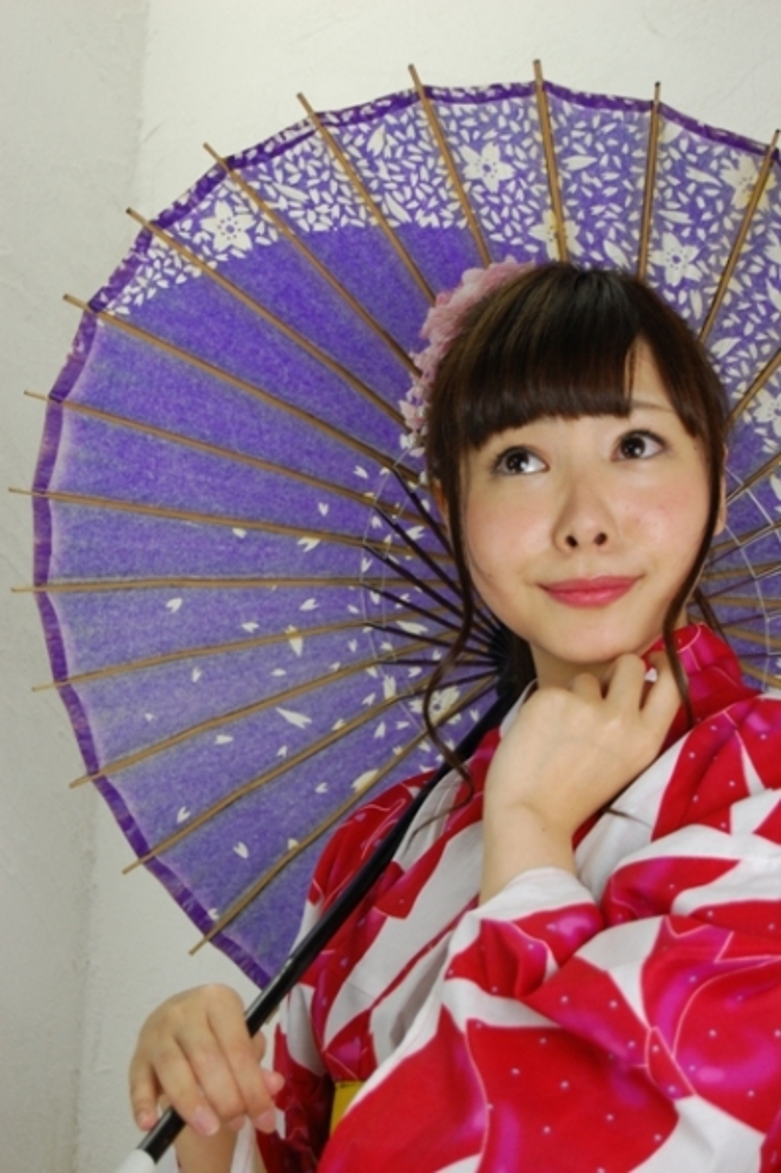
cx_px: 390
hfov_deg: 16.5
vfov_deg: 24.6
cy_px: 586
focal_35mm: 82
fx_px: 2688
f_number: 5.6
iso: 400
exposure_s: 1/50
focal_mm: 55
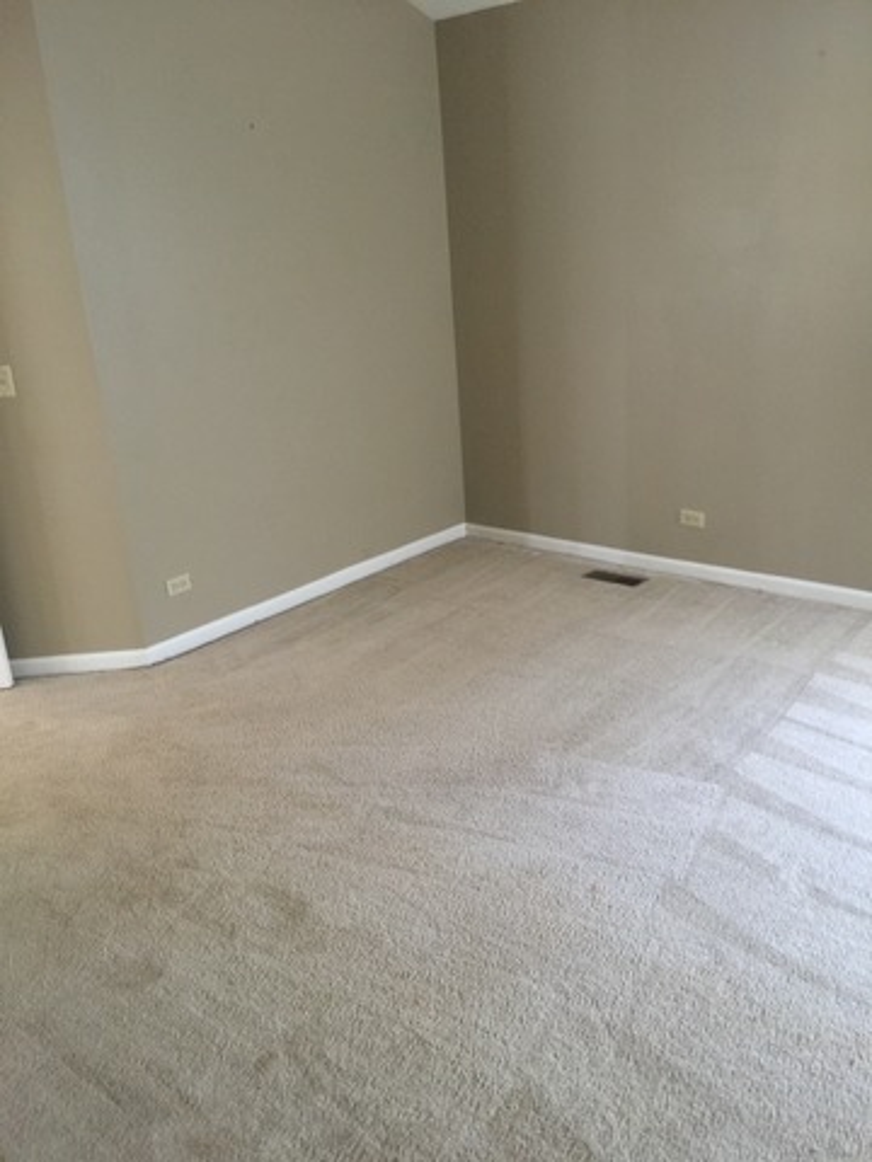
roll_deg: +4.5
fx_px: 974
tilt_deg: -17.6
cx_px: 436
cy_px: 581
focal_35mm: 29
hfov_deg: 48.2
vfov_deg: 61.7
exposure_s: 1/4
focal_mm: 4.15
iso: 64
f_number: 2.2
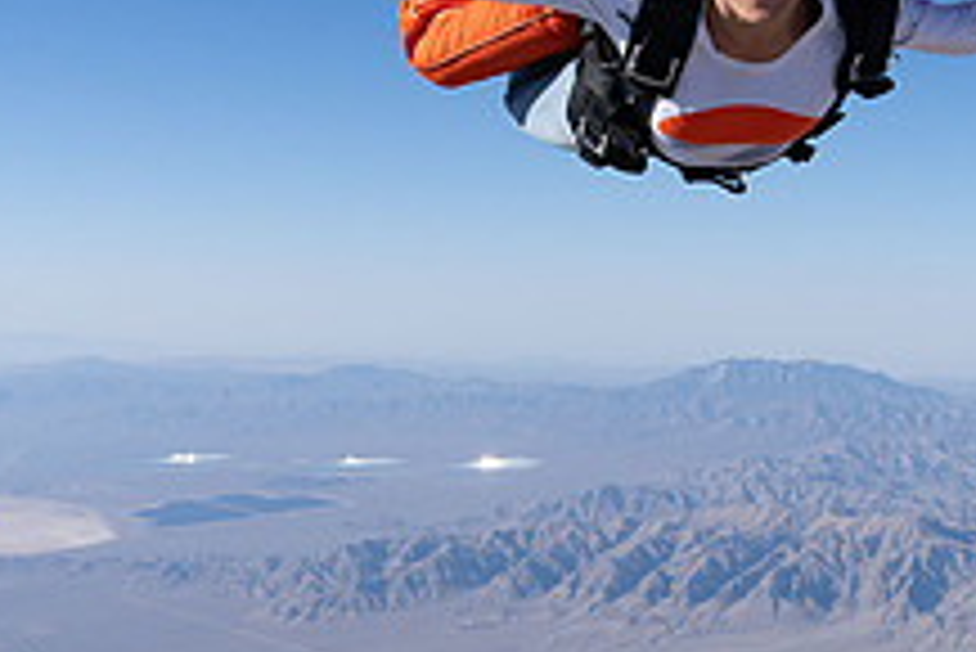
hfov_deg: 30.4
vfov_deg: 20.4
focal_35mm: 64
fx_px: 1736
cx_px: 814
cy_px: -43
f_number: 10
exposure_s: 1/2000
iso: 800
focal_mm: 24
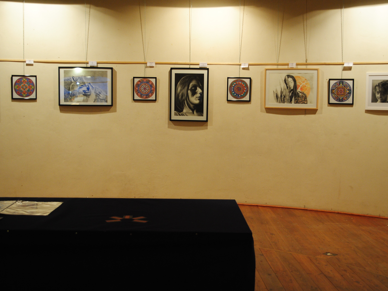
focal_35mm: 51
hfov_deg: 37.8
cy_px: 145
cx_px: 214
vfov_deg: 28.8
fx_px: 567
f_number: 4.2
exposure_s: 1/13
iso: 400
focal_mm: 31
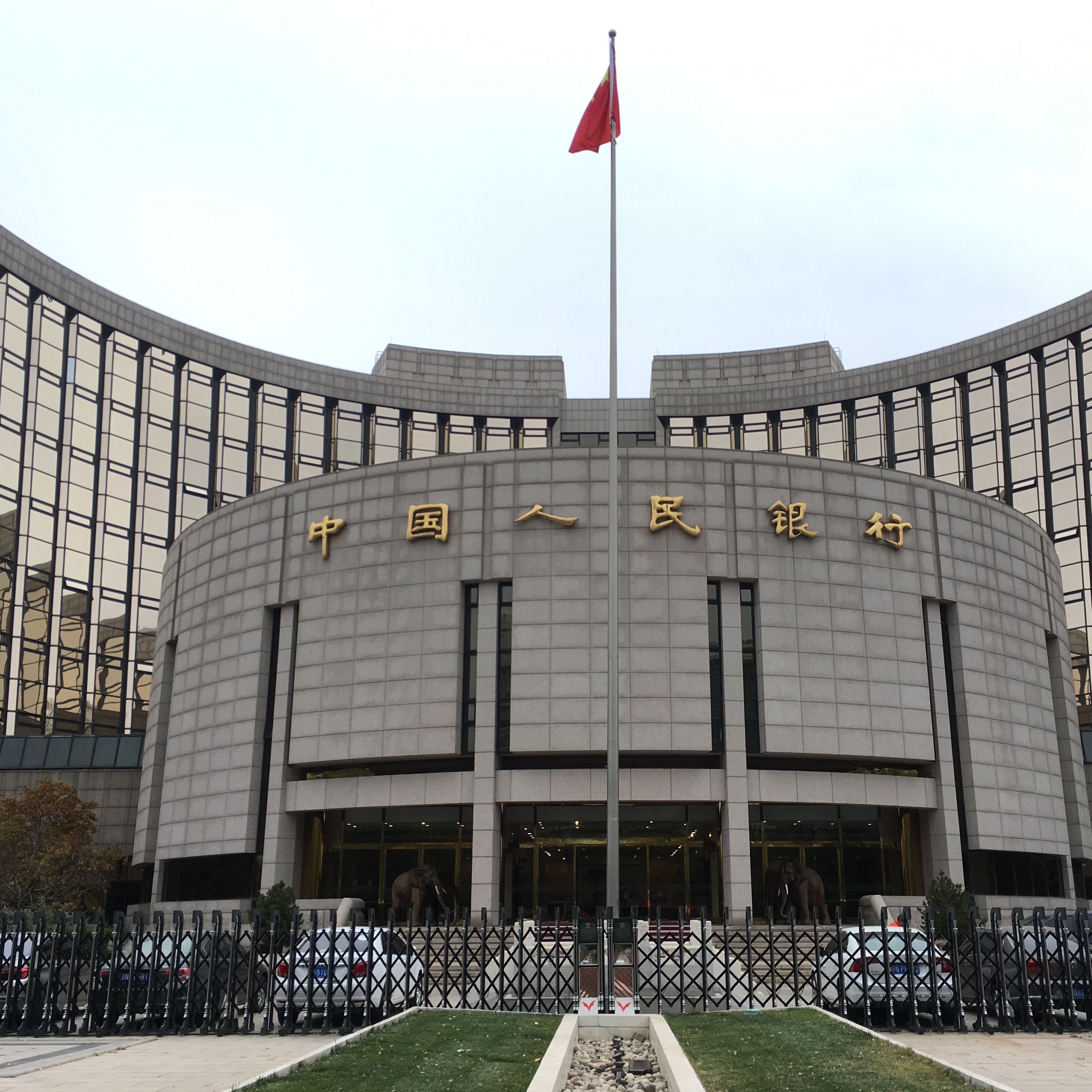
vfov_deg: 47.2
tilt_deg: +17.9
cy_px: 547
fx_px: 1249
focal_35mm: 35
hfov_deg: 47.2
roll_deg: -0.2
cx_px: 597
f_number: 2.2
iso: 25
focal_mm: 4.15
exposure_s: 1/248
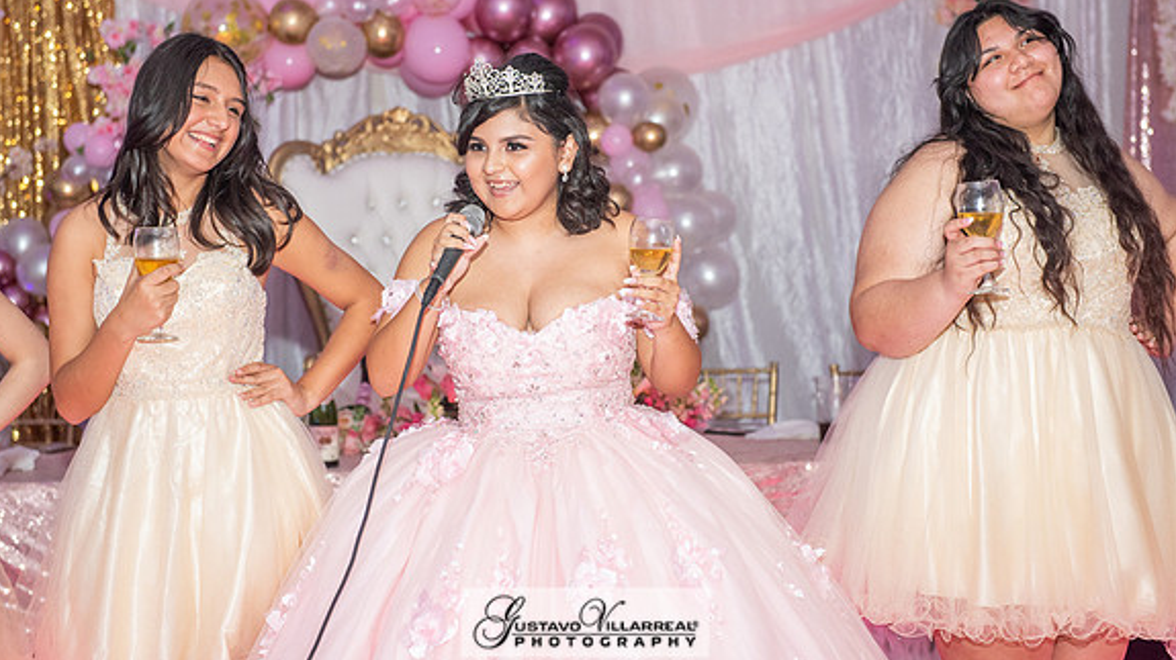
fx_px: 2307
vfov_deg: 16.3
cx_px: 585
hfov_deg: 28.6
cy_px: 305
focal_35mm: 74
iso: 1250
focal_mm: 70
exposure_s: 1/160
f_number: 4
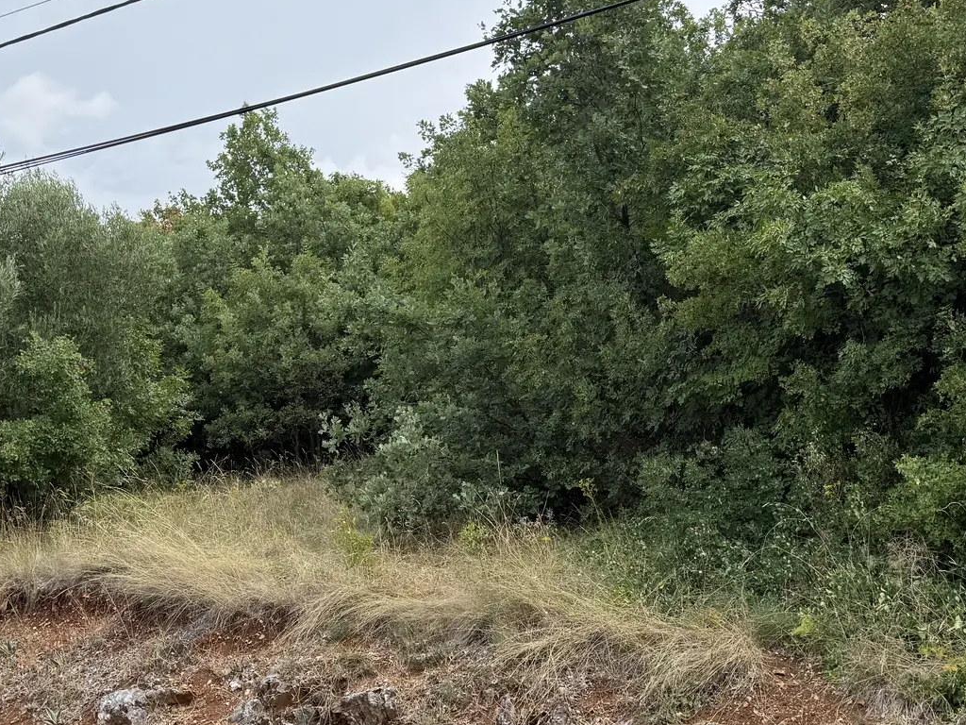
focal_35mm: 45
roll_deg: -2.4
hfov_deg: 42.0
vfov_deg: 32.2
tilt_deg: +10.3
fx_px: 1256
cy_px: 371
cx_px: 413
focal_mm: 6.76
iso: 100
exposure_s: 1/2525
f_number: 1.78
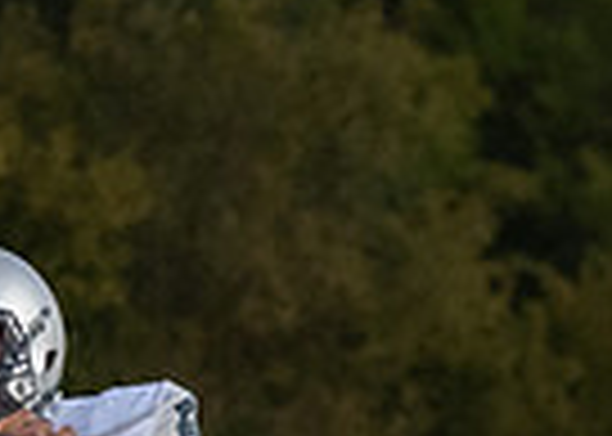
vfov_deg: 1.9
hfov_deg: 2.7
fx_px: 13030
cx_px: 1059
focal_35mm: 750
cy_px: 1160
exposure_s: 1/1000
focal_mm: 76
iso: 1250
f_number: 2.8
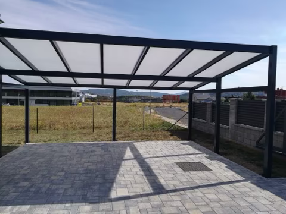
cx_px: 143
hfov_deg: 67.3
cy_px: 107
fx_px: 215
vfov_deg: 53.1
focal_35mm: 26
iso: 50
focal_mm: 3.83
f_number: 2.2
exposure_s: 1/957
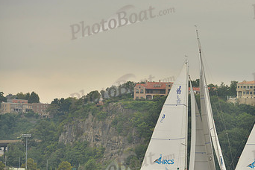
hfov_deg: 6.1
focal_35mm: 339
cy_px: 117
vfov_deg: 4.1
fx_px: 2401
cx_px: 214
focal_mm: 200
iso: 400
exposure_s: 1/1250
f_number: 6.3
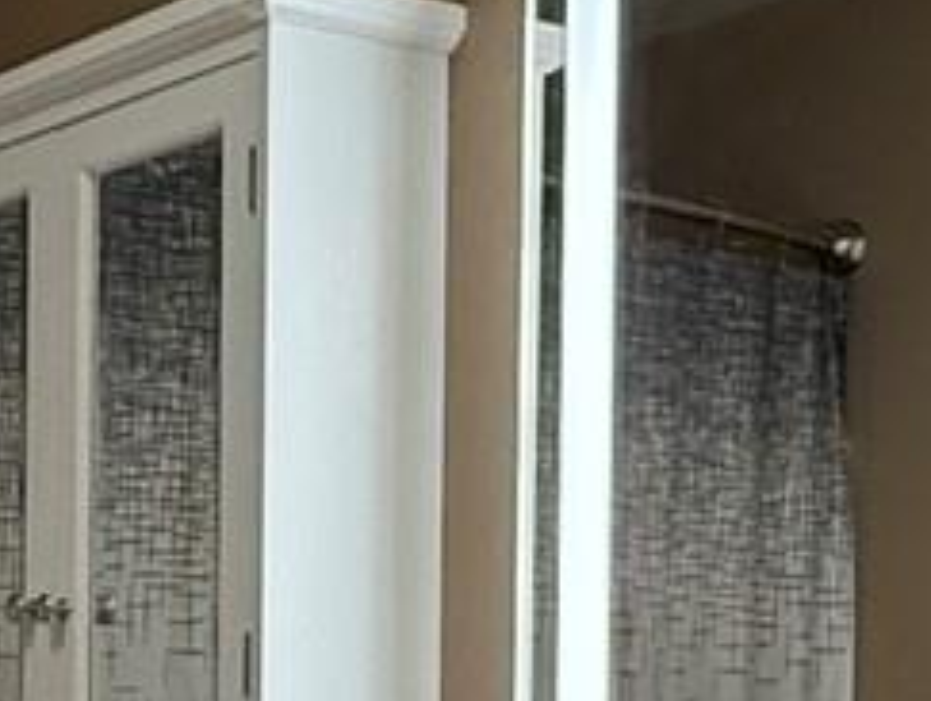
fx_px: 2478
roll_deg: -0.5
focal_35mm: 92
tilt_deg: +0.1
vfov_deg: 15.7
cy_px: 739
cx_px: 172
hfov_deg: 21.0
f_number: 2.2
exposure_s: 1/83
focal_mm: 2.22
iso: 320
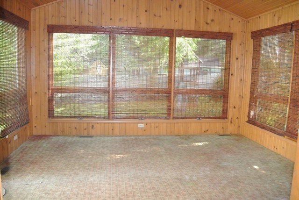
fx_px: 241
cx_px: 150
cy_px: 100
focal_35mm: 29
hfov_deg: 63.6
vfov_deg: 45.0
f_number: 3.5
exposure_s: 1/60
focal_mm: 11
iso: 2000
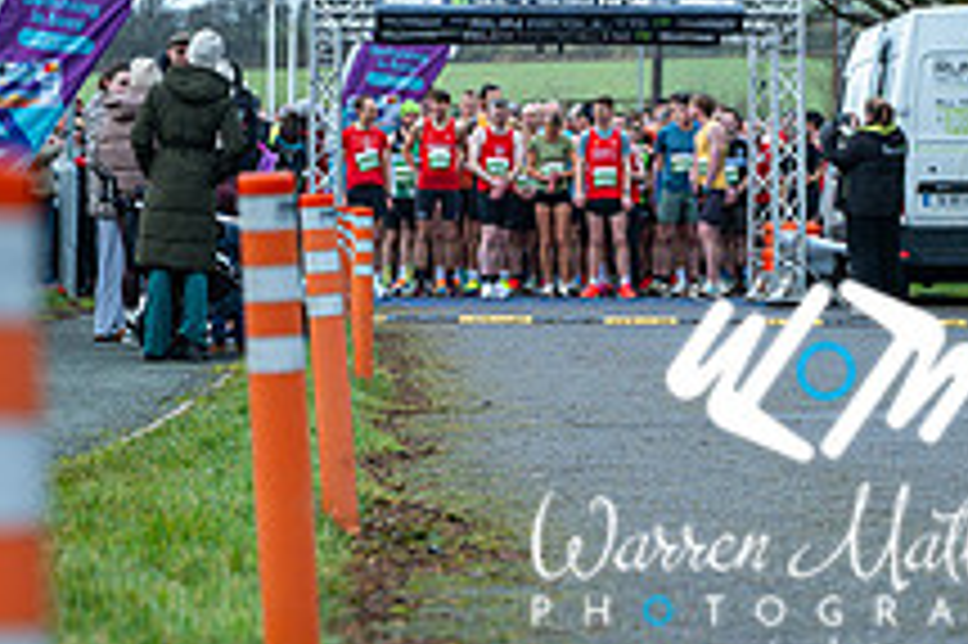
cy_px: 471
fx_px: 5078
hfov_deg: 10.8
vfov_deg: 7.2
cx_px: 824
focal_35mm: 189
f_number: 2.8
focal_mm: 70
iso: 280
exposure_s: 1/1250
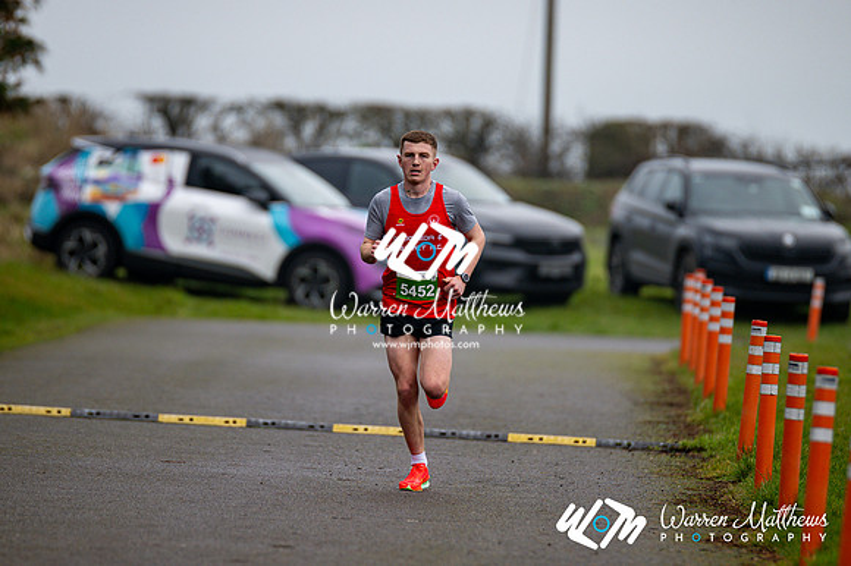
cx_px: 426
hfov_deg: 4.6
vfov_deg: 3.1
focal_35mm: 450
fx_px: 10631
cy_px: 283
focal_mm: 300
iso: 320
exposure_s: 1/1600
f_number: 2.8
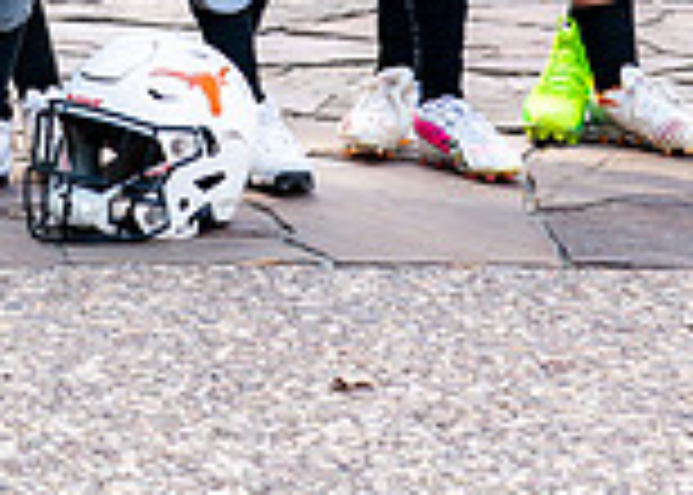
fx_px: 5353
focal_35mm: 272
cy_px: -321
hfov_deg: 7.4
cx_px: 66
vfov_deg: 5.2
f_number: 2.8
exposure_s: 1/500
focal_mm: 50
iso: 250
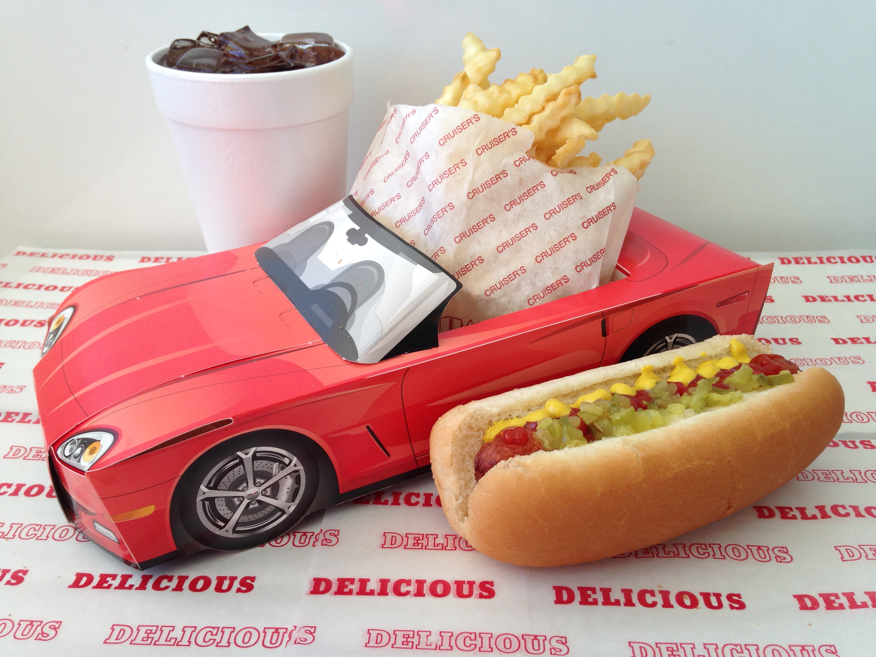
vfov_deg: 42.9
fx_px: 835
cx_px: 438
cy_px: 328
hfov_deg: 55.4
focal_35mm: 33
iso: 50
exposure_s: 1/151
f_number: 2.4
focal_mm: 4.12
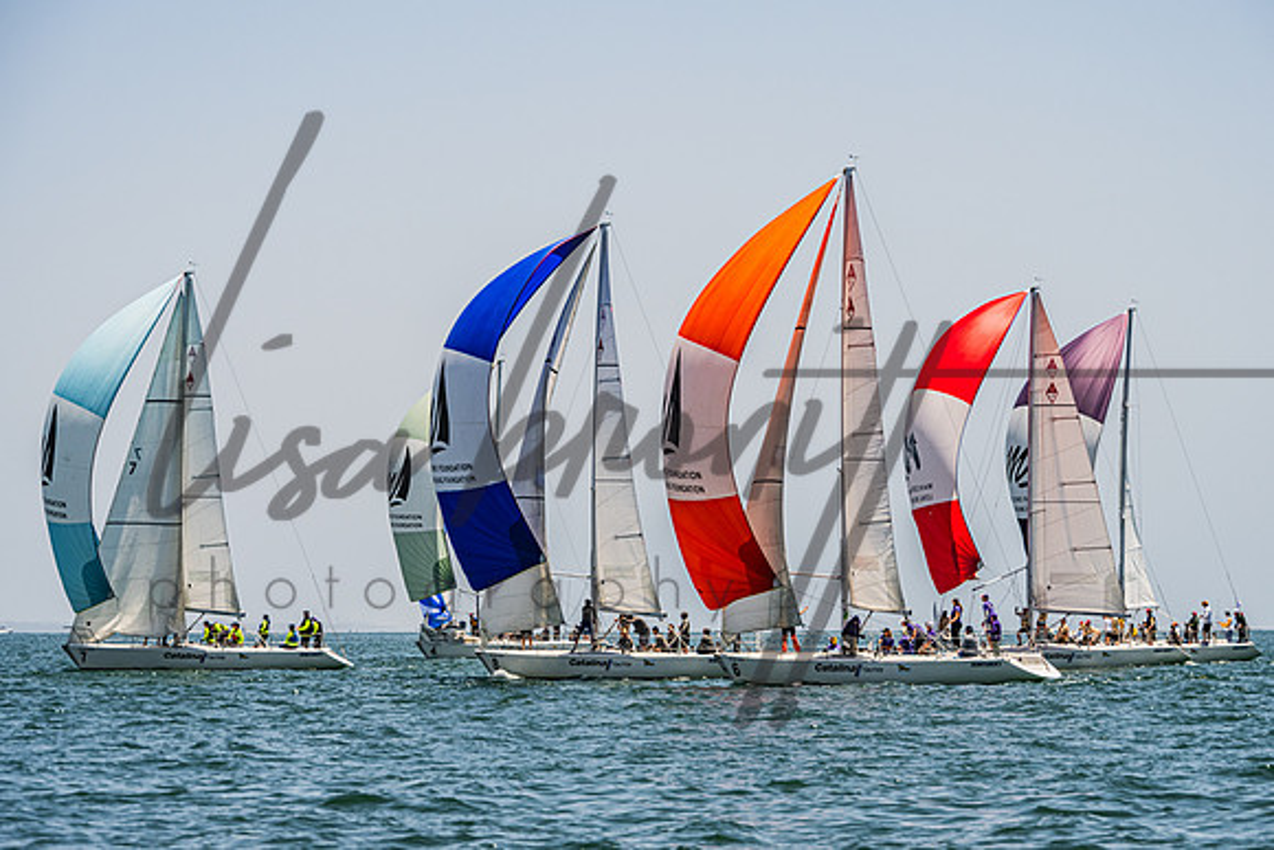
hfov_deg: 12.6
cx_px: 674
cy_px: 469
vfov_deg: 8.4
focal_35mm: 163
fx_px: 5781
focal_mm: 140
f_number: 8
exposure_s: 1/2000
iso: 400
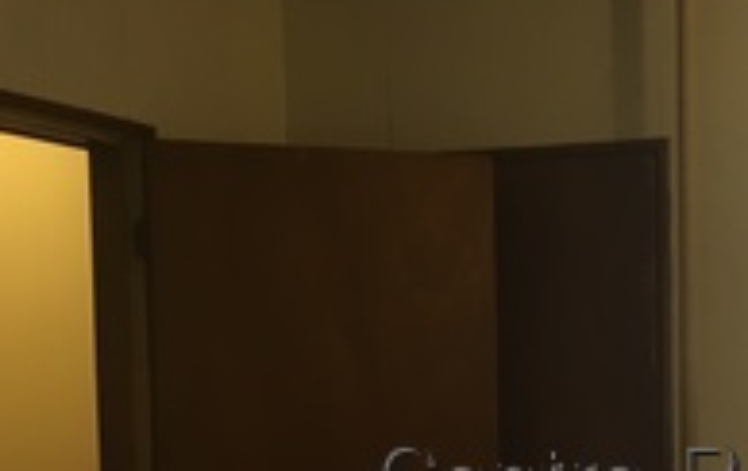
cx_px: 796
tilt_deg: -2.2
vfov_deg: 18.0
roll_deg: +0.0
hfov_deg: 26.9
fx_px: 1450
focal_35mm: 71
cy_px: 473
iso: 64
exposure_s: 1/30
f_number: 2.2
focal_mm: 4.15
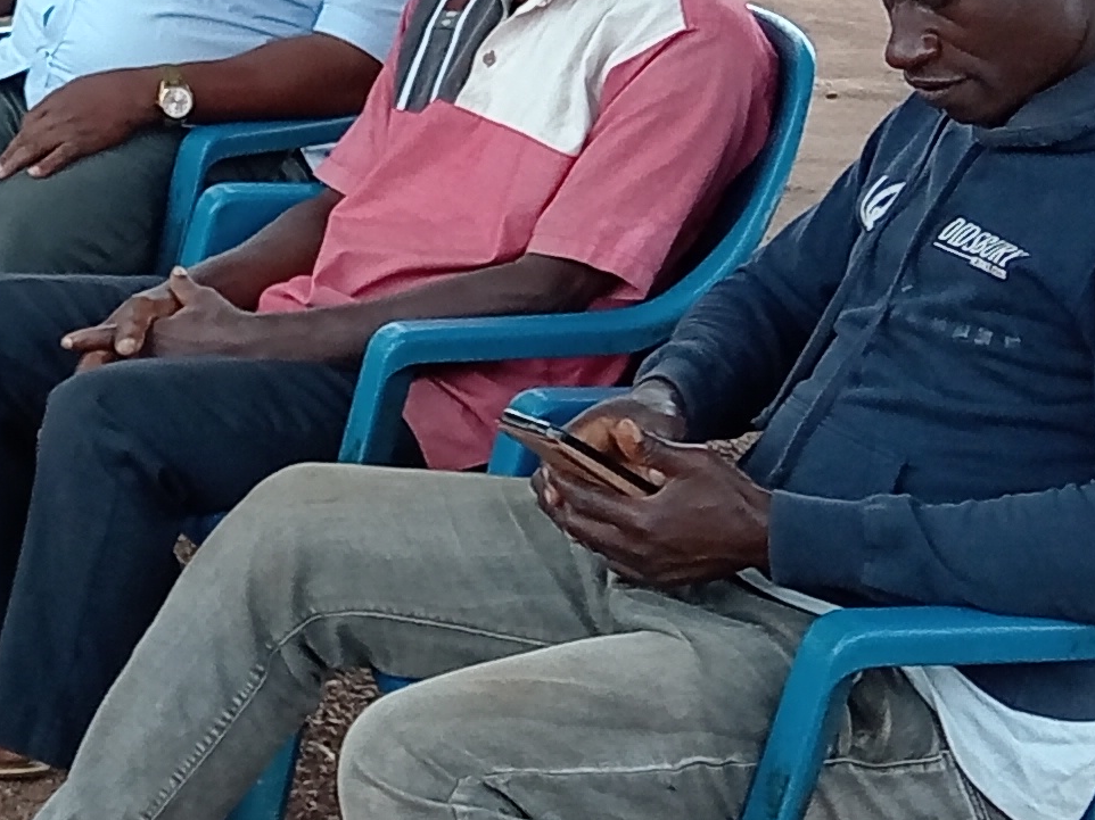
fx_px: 3352
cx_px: -450
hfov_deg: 17.1
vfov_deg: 13.9
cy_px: 185
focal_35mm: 106
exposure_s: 1/123
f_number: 1.8
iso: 103
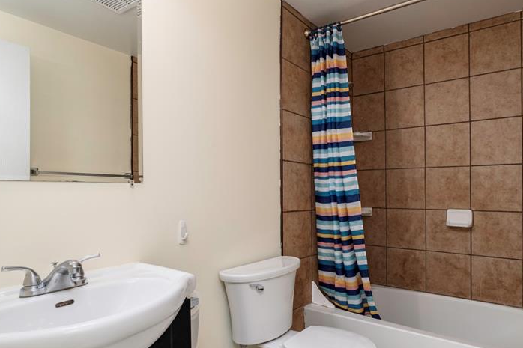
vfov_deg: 57.1
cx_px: 324
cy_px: 186
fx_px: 320
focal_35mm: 22
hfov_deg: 77.3
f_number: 6.4
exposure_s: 1/125
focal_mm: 10
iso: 640
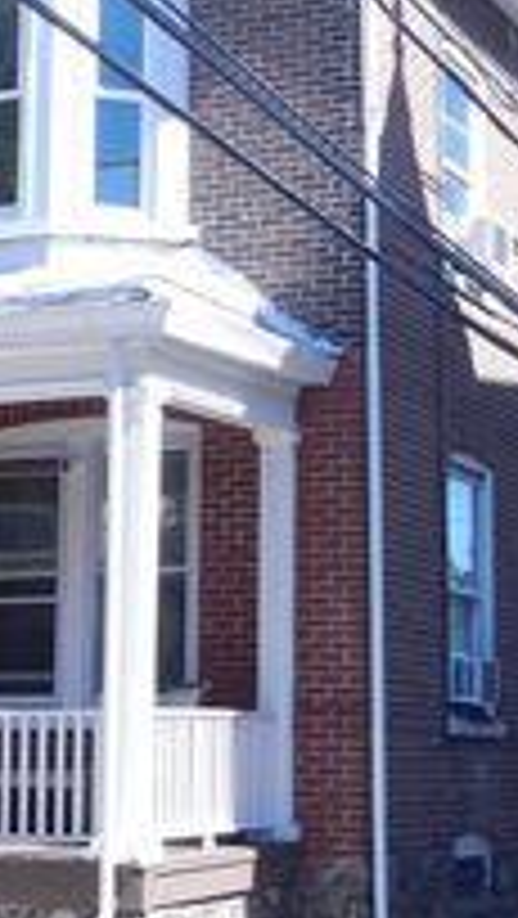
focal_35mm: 88
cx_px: 257
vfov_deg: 24.0
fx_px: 2145
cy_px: 295
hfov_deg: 13.8
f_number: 3.8
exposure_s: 1/500
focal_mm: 5.9
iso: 160
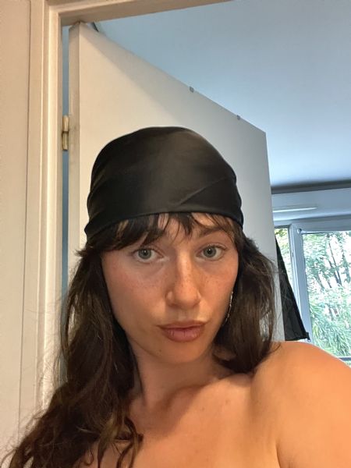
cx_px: 176
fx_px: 406
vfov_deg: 60.0
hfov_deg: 46.8
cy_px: 234
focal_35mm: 30
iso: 800
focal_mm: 2.71
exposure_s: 1/21
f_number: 2.2
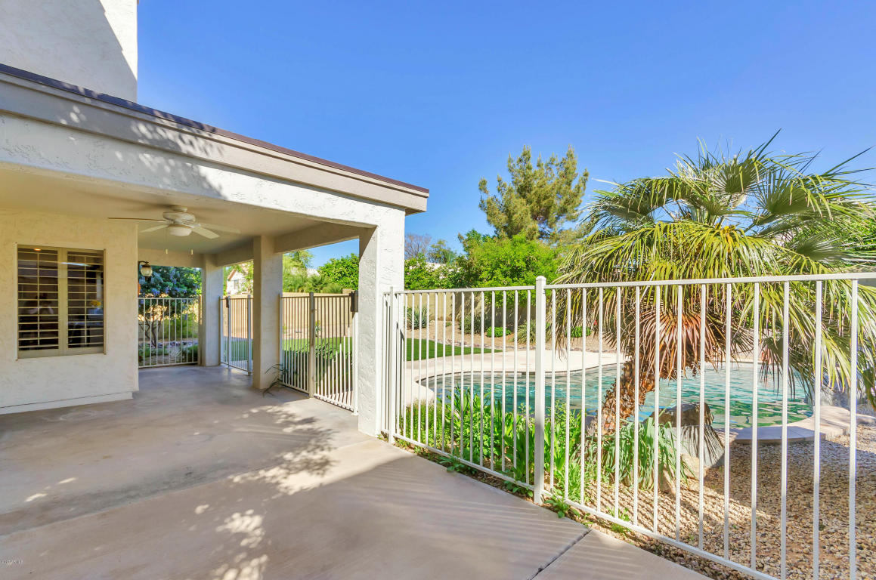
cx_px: 438
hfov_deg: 100.5
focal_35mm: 15
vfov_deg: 77.1
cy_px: 290
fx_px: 364
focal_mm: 10
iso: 320
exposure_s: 1/400
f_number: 10
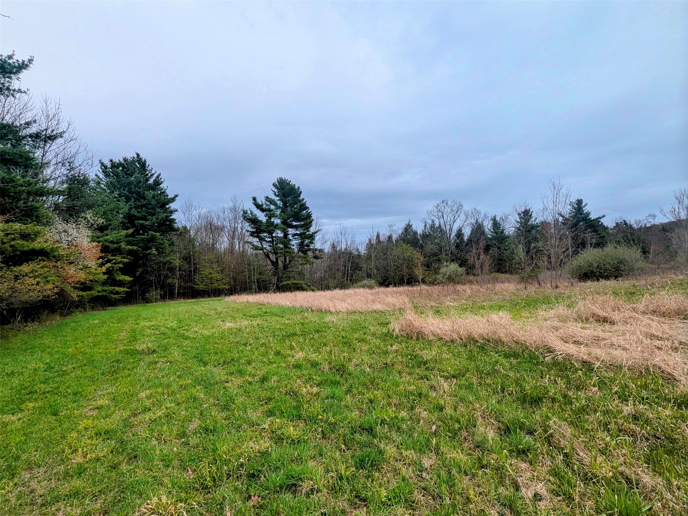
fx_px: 258
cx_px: 344
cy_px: 258
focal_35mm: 13
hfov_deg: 106.2
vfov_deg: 89.9
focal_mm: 1.95
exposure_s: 1/1019
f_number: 2.2
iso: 50
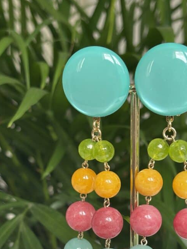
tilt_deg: -9.1
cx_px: 125
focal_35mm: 82
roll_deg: -0.9
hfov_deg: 17.9
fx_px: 590
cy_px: 195
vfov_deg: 23.5
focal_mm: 5.96
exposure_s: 1/161
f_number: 1.6
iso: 32
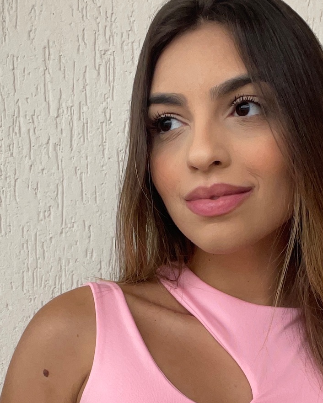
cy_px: 381
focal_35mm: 68
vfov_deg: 26.7
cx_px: 234
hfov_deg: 22.3
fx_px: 812
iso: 100
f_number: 2.2
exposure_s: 1/98
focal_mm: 2.71
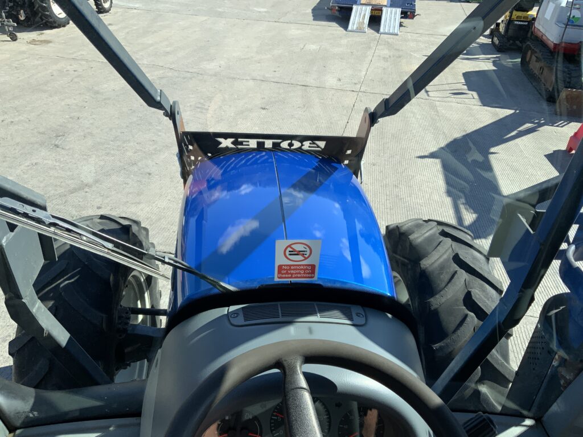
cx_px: 292
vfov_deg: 48.2
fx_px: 488
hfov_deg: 61.7
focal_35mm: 29
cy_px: 218
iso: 16
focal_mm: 3
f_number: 1.8
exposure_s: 1/829
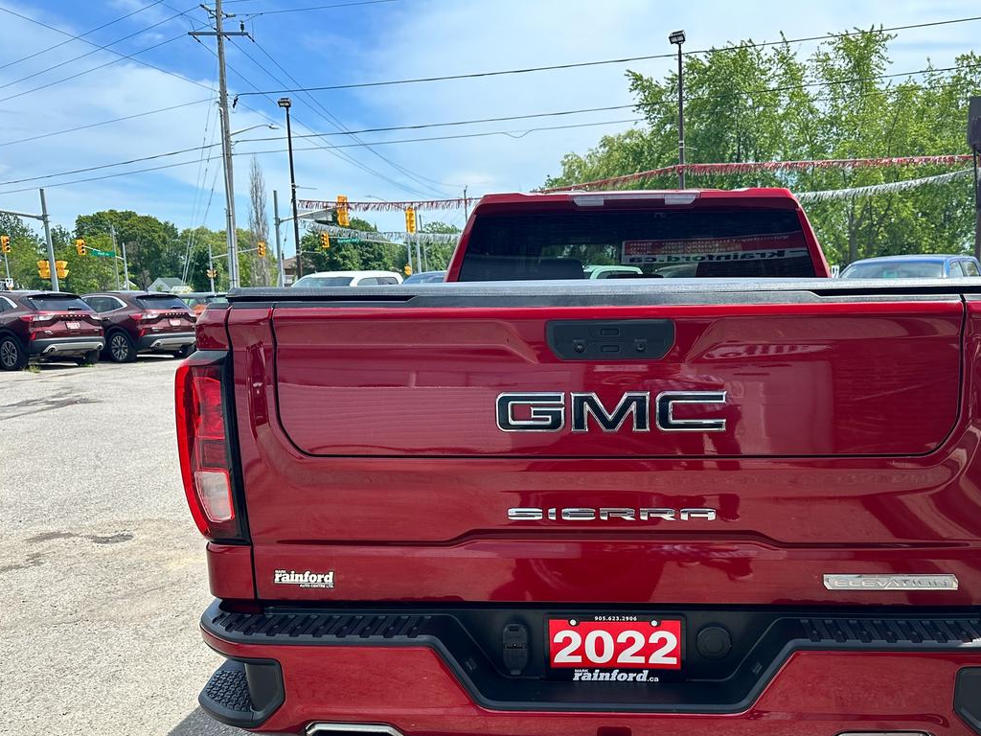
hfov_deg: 59.3
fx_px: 850
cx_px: 603
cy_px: 459
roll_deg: +0.3
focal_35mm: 30
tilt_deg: -11.7
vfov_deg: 46.4
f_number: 1.78
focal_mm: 6.86
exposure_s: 1/1949
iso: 80
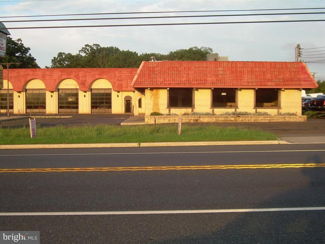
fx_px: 469
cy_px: 122
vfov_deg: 29.1
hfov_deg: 38.2
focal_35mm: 50
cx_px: 162
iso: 50
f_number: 3.1
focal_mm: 8.3
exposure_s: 1/229
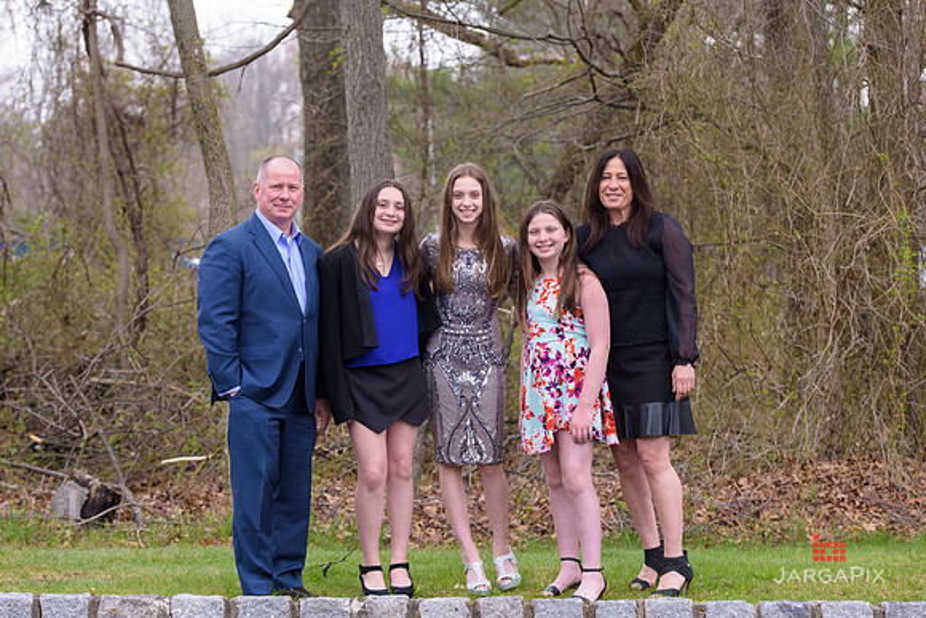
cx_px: 463
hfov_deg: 21.5
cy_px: 309
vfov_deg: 14.4
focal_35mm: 95
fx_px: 2444
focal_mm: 95
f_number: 5
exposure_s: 1/500
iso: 400
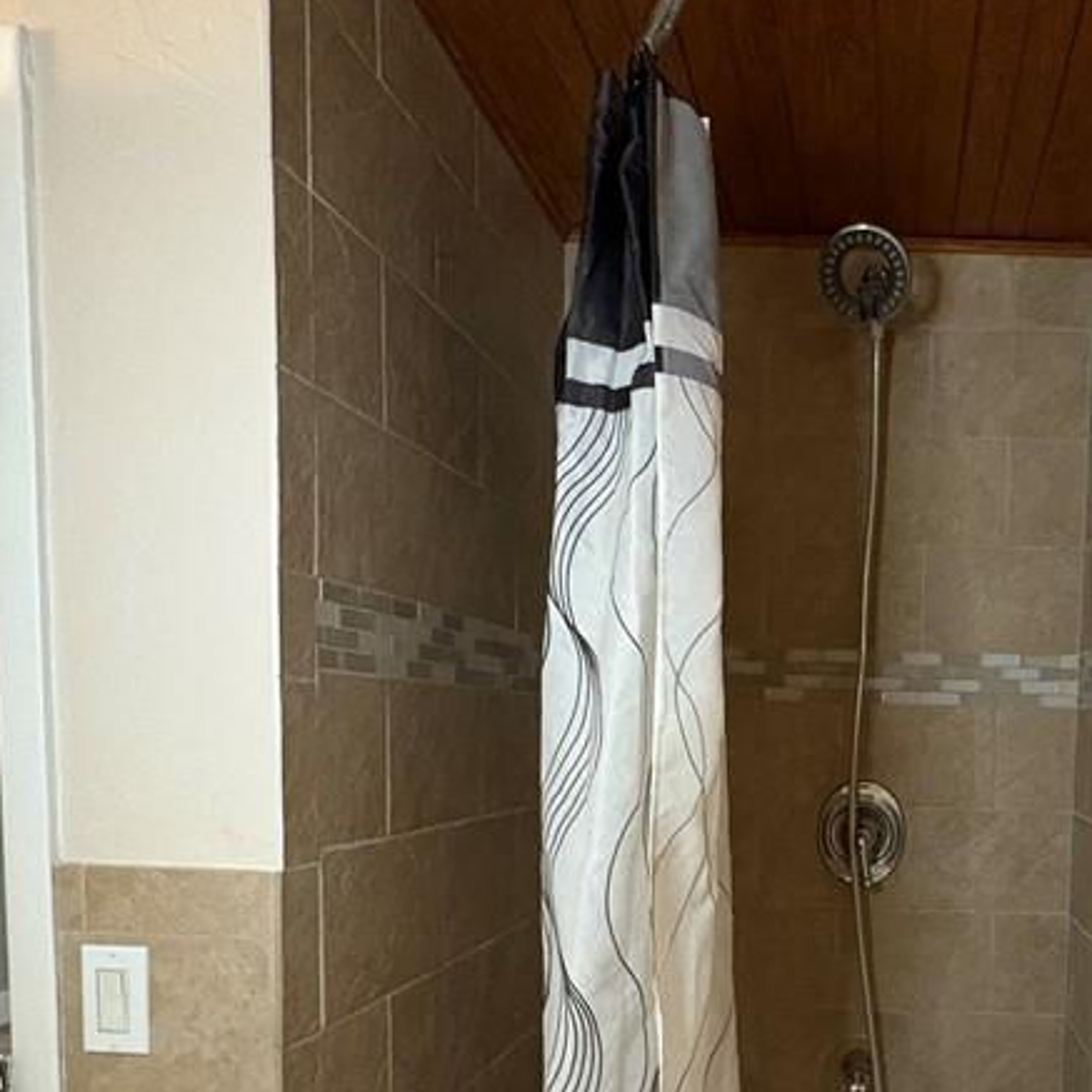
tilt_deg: -3.5
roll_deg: -1.0
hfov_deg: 52.5
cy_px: 815
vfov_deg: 53.2
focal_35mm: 29
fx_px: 1035
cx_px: 855
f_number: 2.2
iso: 640
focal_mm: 2.22
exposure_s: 1/40
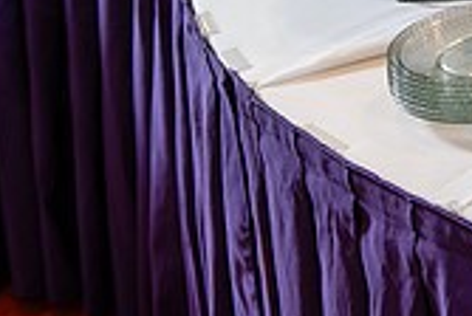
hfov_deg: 15.4
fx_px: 1550
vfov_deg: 11.3
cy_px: -109
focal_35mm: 118
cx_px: 786
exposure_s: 1/125
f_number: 4
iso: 500
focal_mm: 34
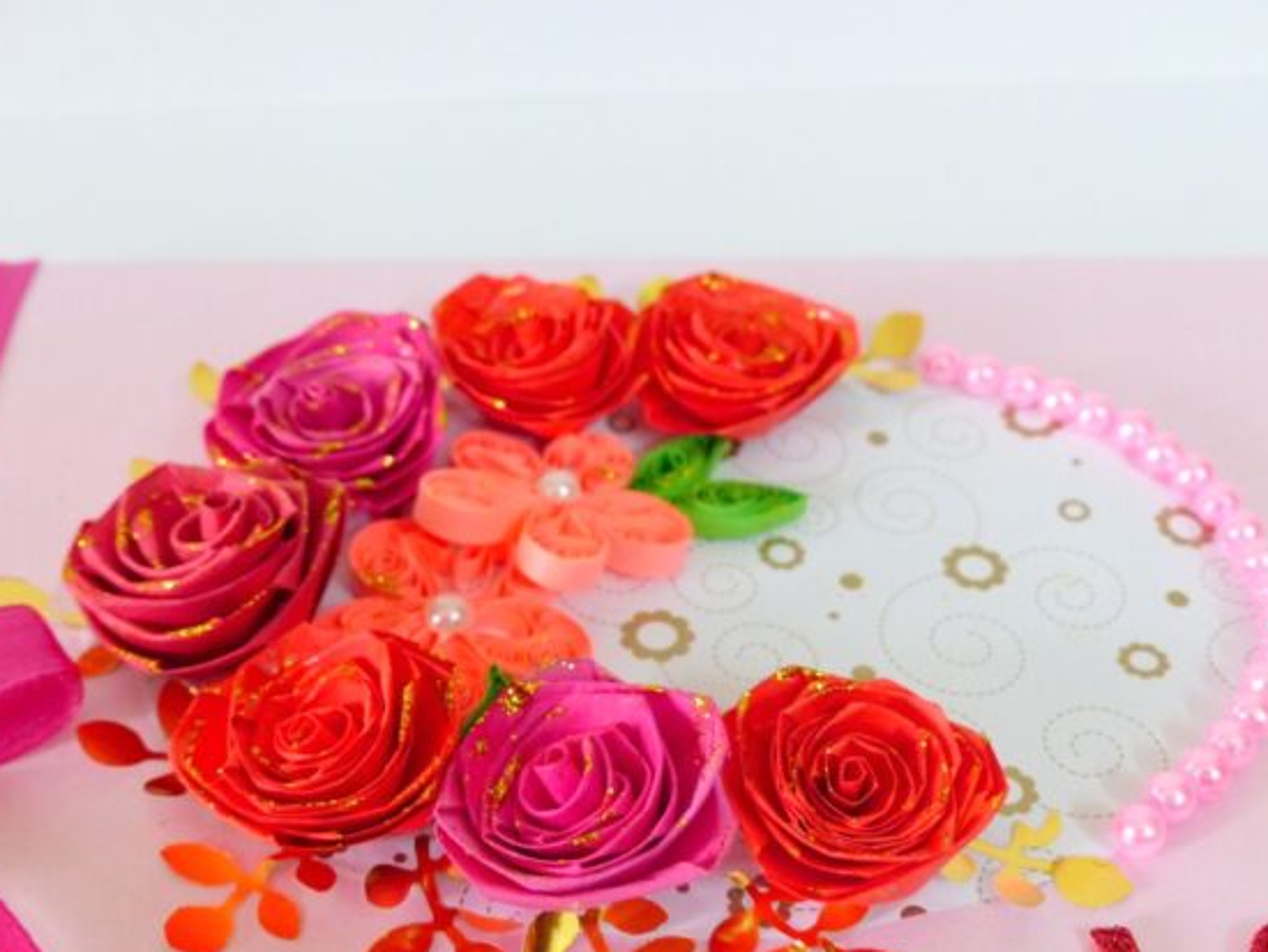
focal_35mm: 48
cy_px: 498
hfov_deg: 39.6
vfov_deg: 30.3
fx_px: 1759
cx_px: 622
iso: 400
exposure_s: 1/25
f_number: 2.8
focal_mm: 7.8
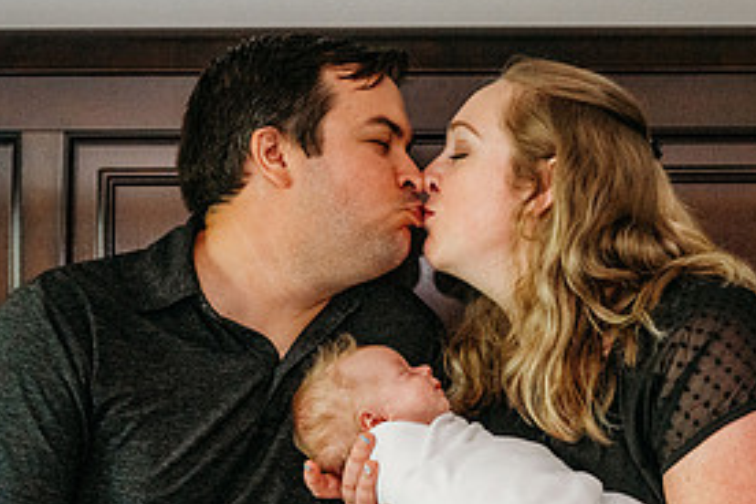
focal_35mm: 87
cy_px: 423
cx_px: 385
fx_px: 1827
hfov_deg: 23.4
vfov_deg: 15.6
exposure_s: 1/250
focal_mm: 36
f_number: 2.8
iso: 2000
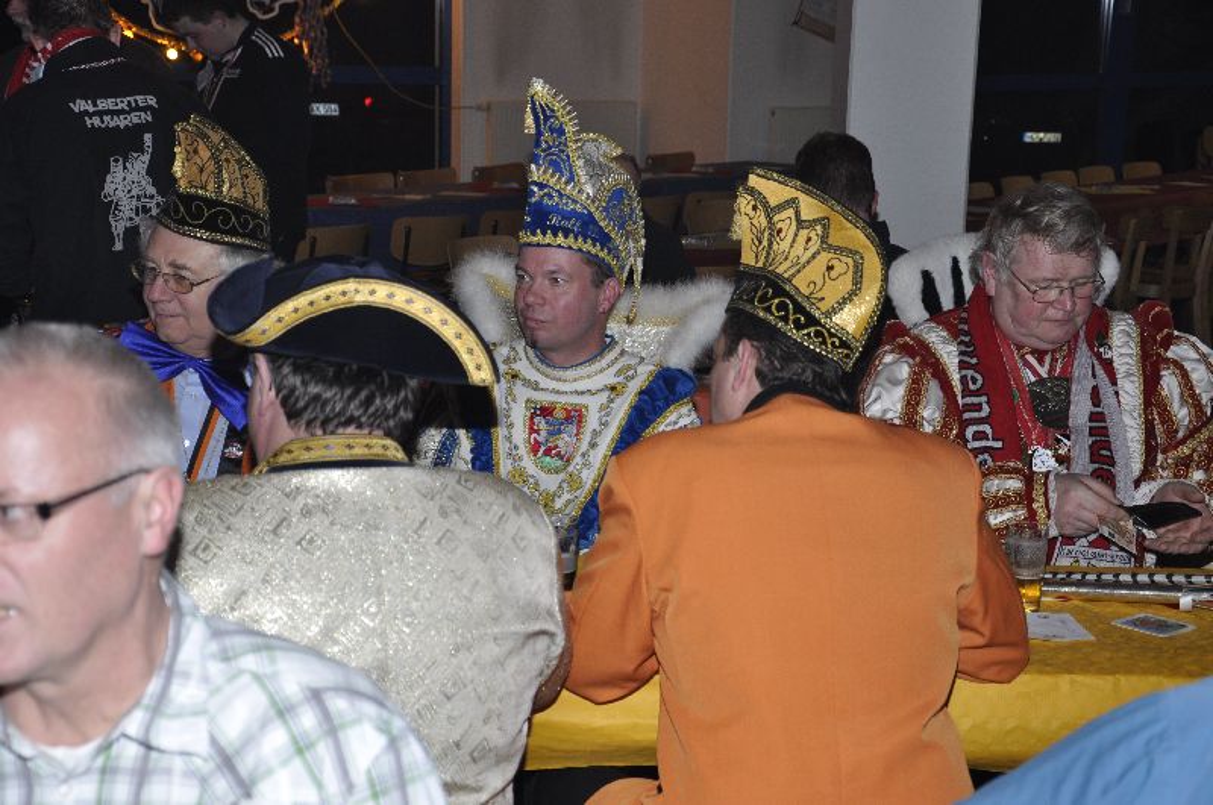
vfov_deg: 21.5
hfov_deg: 31.9
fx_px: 2120
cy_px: 402
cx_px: 606
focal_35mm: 63
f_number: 4.8
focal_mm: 42
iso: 400
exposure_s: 1/60
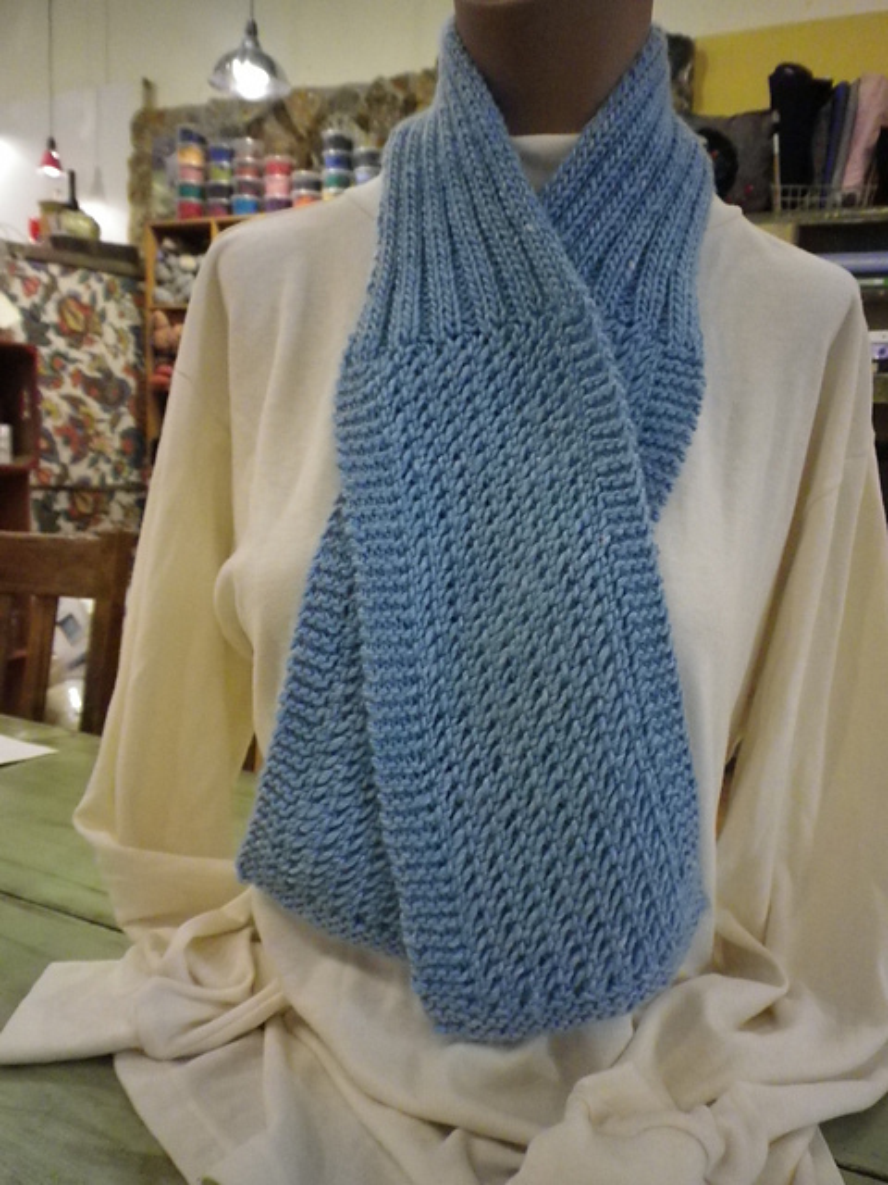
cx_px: 444
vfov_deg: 63.4
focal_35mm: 28
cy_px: 592
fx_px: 958
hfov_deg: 49.7
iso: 800
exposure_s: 1/50
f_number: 3.5
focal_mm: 5.05
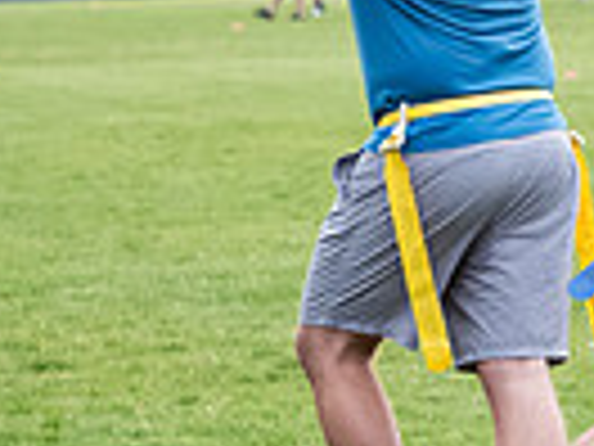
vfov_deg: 3.0
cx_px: 945
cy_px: 318
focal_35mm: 502
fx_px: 8614
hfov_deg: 3.9
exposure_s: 1/1250
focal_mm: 57
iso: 2000
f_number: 2.8
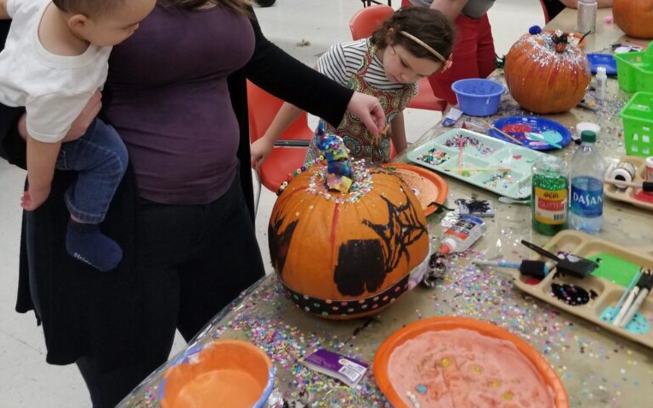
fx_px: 659
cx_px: 327
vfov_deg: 31.5
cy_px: -14
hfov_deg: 52.7
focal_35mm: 37
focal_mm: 4.25
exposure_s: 1/60
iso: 160
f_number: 1.7
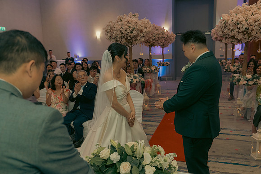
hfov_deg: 60.3
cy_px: 87
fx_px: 225
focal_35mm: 31
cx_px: 130
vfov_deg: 42.3
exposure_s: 1/160
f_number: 3.5
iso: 2500
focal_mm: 31
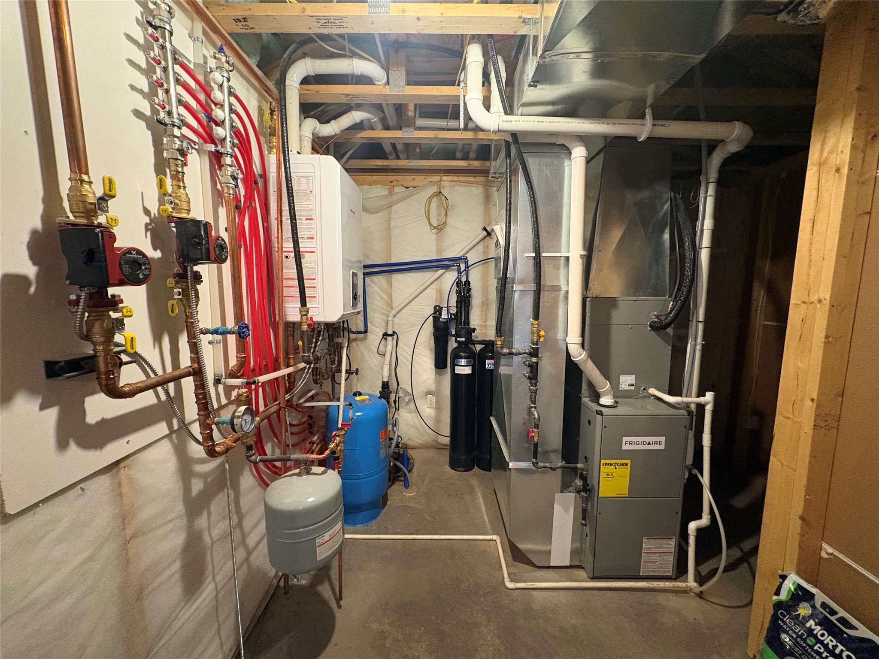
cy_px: 330
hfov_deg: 102.1
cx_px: 440
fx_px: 356
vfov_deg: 85.7
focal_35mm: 14
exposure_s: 1/40
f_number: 2.2
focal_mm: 2.22
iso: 640
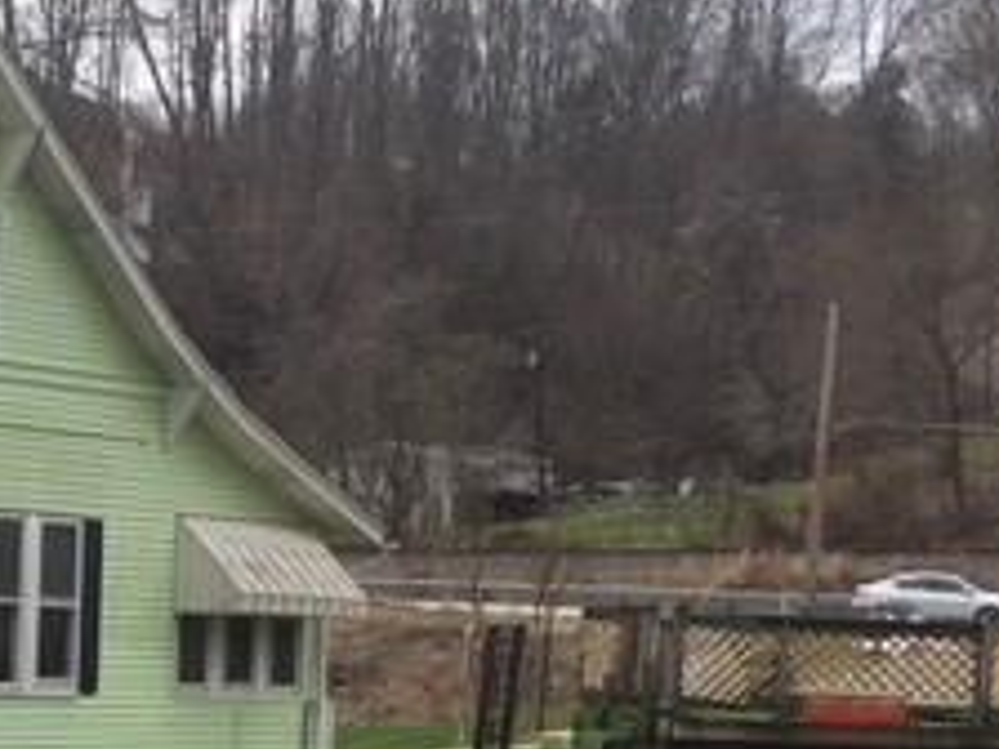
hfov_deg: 21.7
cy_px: 798
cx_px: -219
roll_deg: -1.5
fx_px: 2395
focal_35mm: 83
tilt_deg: -3.4
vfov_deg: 17.3
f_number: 2.2
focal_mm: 4.15
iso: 25
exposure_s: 1/1083
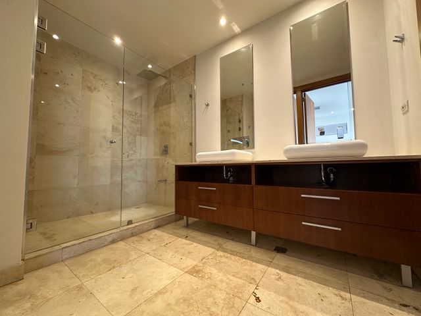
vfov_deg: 85.7
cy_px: 158
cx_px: 210
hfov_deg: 102.1
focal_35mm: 14
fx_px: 170
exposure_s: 1/60
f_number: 2.2
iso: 200
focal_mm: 2.22
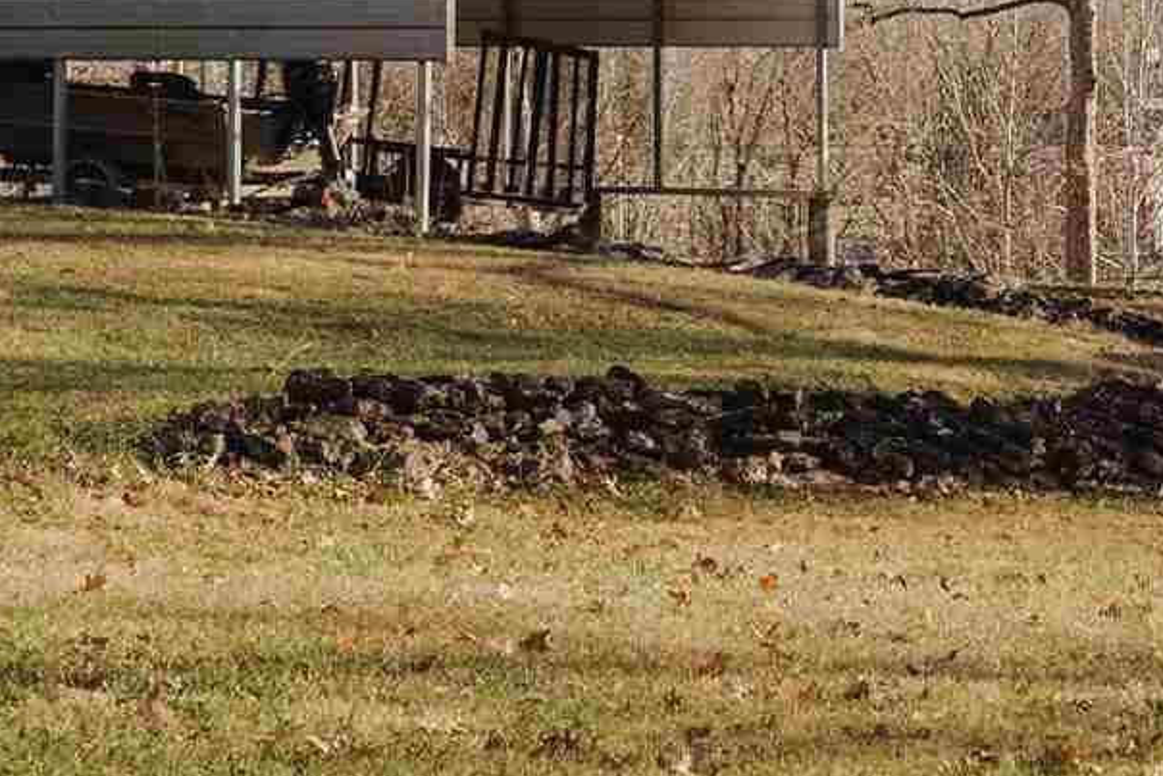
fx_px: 3942
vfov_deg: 11.0
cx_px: 1153
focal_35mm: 122
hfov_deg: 16.4
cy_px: -194
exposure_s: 1/640
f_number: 3.5
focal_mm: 24
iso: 100
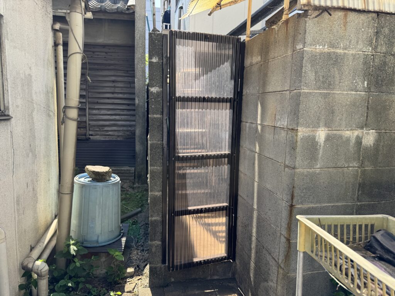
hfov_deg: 71.6
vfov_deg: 56.8
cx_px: 198
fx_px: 274
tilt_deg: -6.8
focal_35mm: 24
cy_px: 148
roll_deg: -0.9
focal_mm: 6.76
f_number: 1.78
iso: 80
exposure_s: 1/773
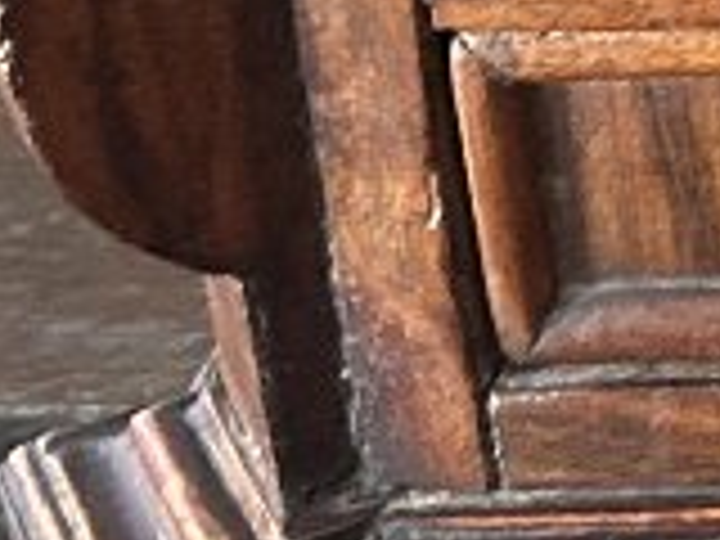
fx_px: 4056
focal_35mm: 195
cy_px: -626
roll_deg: -1.1
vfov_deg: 7.3
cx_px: 2007
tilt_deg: -22.3
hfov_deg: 8.7
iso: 400
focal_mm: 5.7
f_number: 1.5
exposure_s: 1/50
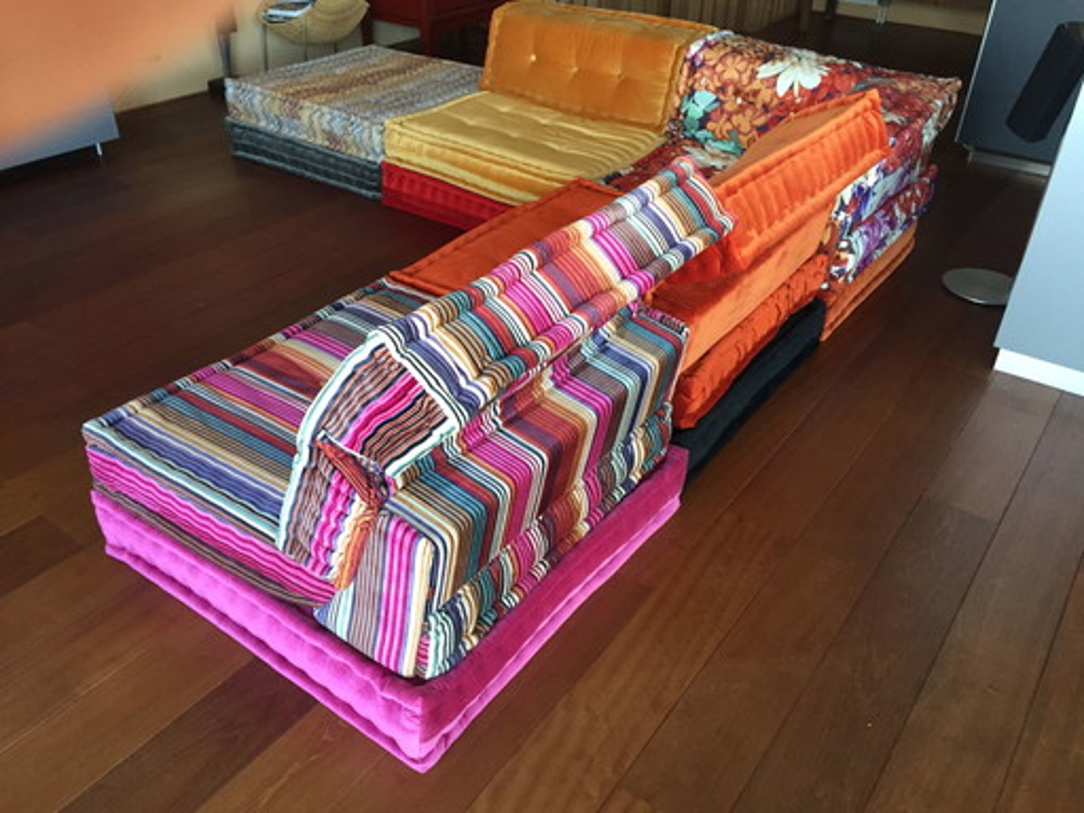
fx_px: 908
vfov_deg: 48.2
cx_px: 542
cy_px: 406
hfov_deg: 61.7
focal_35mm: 29
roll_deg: -2.2
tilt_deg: -33.8
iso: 80
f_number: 2.2
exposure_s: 1/33
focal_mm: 4.15
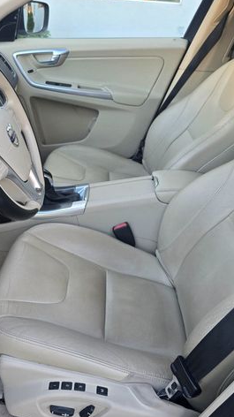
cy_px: 208
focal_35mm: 34
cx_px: 51
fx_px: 376
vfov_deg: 58.0
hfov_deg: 33.7
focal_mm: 6.3
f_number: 1.7
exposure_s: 1/180
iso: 100
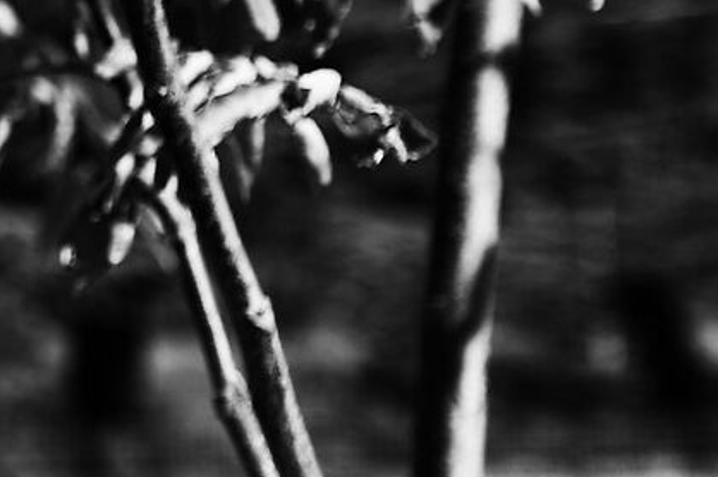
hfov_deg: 9.0
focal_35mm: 201
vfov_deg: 6.8
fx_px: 4006
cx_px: -1115
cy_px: -21
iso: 100
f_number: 2.8
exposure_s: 1/2500
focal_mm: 35
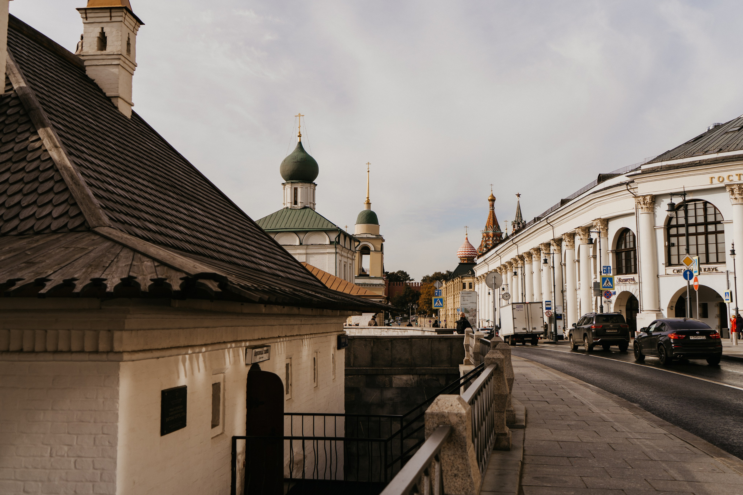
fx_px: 730
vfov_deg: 37.5
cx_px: 372
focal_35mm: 35
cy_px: 248
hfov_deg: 54.0
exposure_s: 1/500
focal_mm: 35
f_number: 4
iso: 100
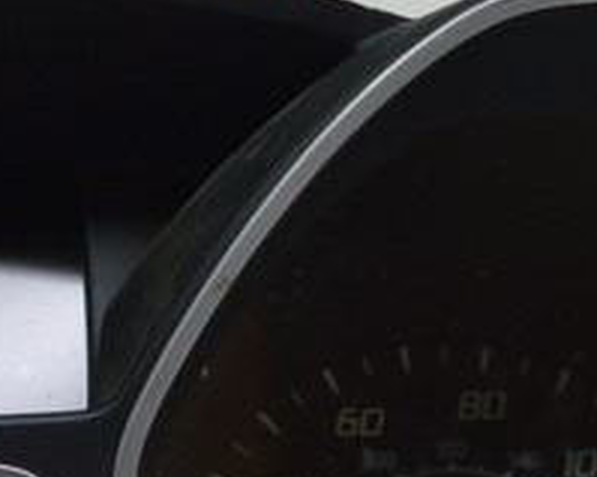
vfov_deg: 7.6
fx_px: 3585
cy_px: 460
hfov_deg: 9.3
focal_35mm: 203
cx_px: -213
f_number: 4.2
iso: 400
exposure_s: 1/100
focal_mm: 28
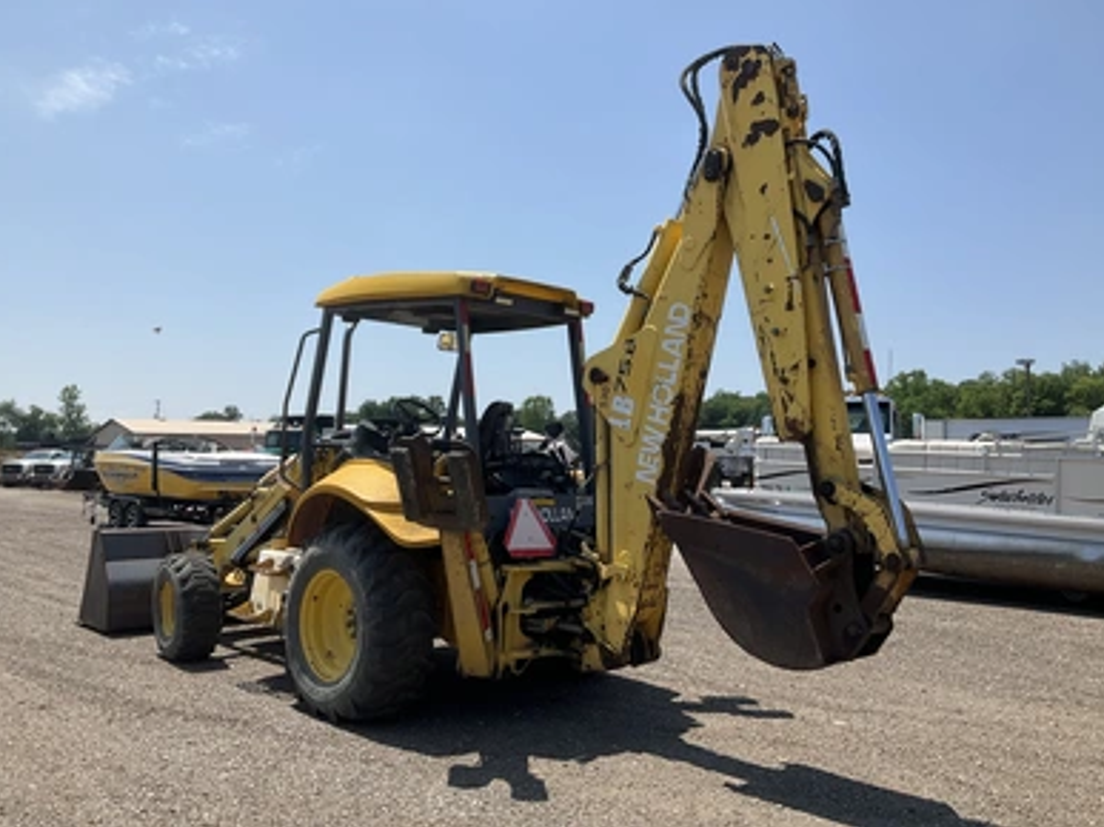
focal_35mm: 30
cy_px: 402
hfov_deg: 60.0
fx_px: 956
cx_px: 556
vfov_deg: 46.8
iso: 25
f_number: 1.8
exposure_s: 1/2227
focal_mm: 3
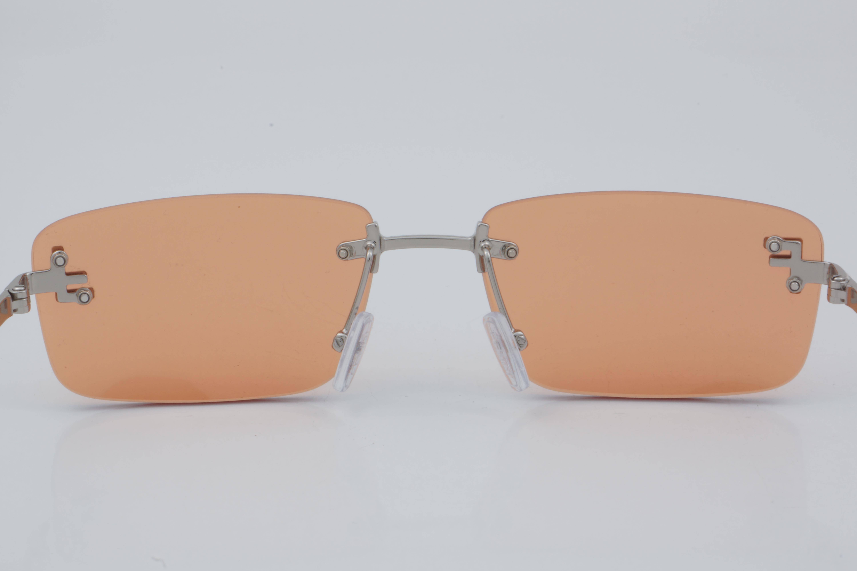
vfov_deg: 16.6
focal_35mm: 82
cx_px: 428
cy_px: 286
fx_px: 1964
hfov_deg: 24.6
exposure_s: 1/4
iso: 100
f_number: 32
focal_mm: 55
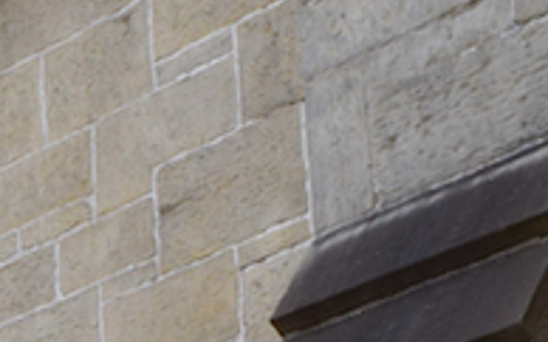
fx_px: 2761
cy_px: 955
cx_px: -414
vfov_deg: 6.6
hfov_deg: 10.7
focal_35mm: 185
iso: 400
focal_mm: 20
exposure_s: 1/250
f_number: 8
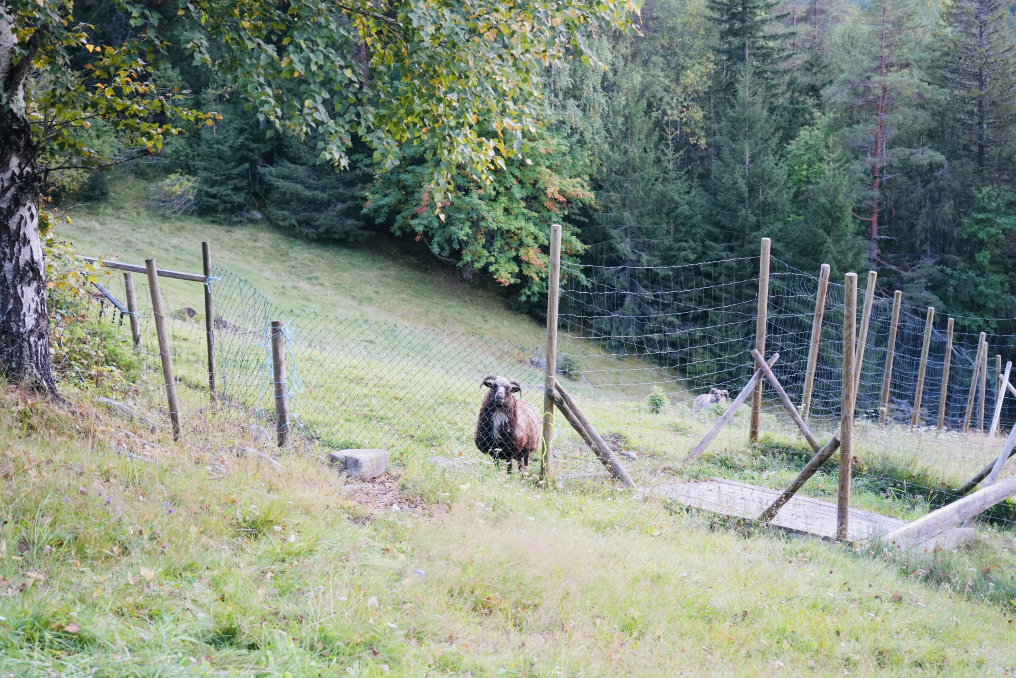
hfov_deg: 28.8
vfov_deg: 19.5
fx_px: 1976
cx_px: 508
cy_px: 339
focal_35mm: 70
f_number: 5.6
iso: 1600
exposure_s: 1/160
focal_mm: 70
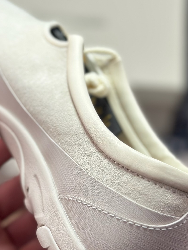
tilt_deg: -56.6
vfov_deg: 21.1
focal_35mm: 93
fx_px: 673
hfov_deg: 15.9
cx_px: 67
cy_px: 133
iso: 80
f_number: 1.78
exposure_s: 1/1565
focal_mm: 6.86
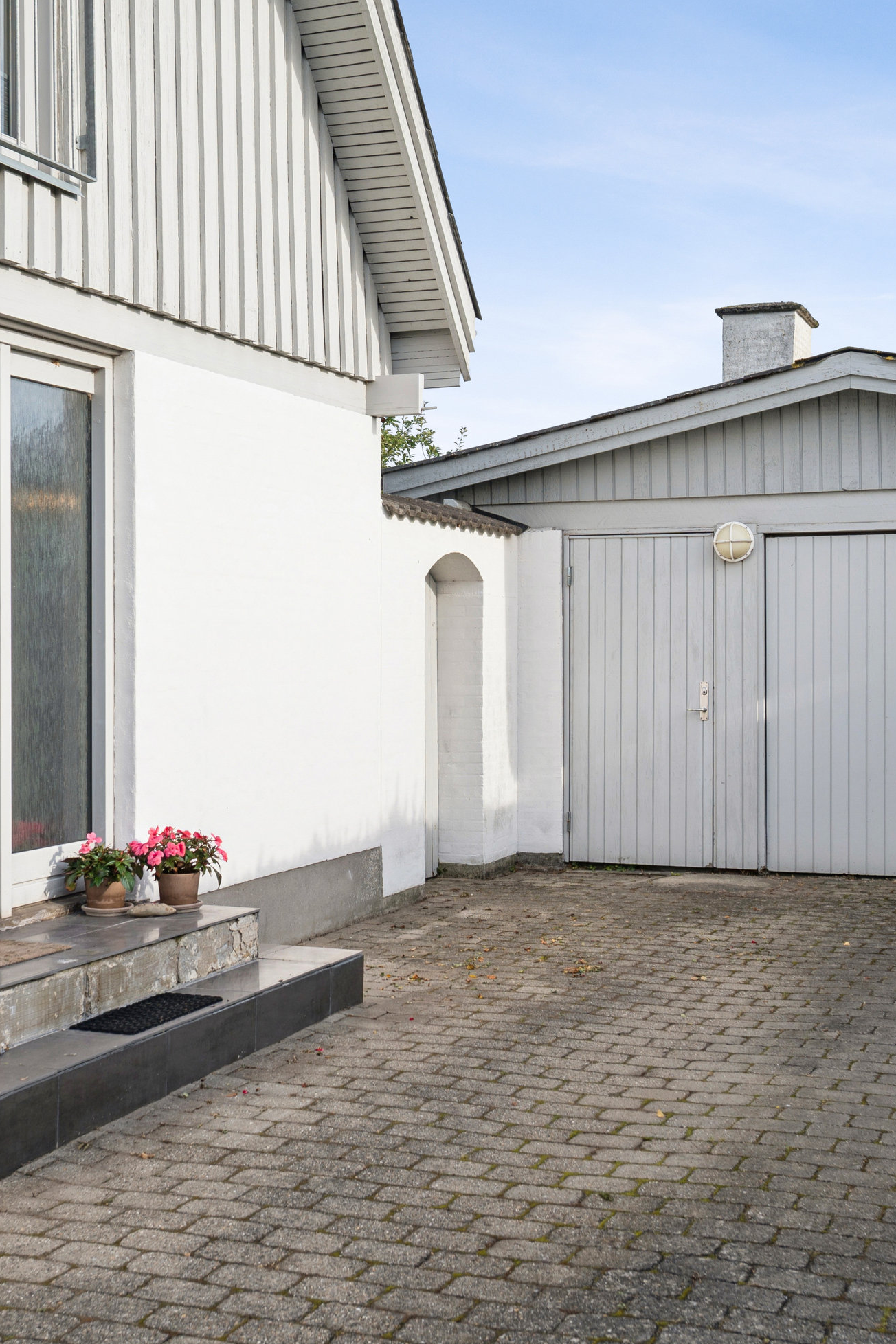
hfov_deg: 29.2
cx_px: 402
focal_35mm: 46
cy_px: 664
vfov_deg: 42.7
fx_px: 1718
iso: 100
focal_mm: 30
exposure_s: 1/320
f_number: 6.3
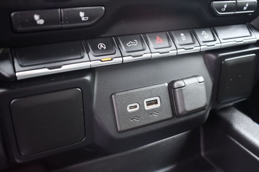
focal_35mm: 36
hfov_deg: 53.2
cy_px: 86
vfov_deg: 36.8
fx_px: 259
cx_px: 130
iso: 1250
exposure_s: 1/125
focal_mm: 24
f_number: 4
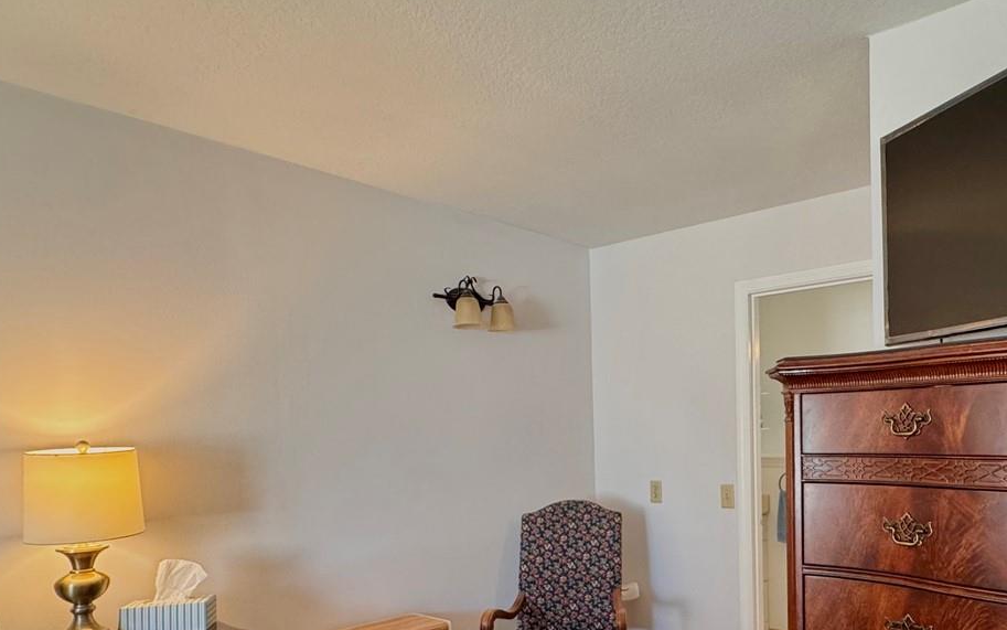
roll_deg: +0.5
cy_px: 445
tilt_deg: +0.4
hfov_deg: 68.4
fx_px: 714
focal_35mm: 26
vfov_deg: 46.5
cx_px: 673
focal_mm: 2.22
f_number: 2.2
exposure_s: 1/60
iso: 250
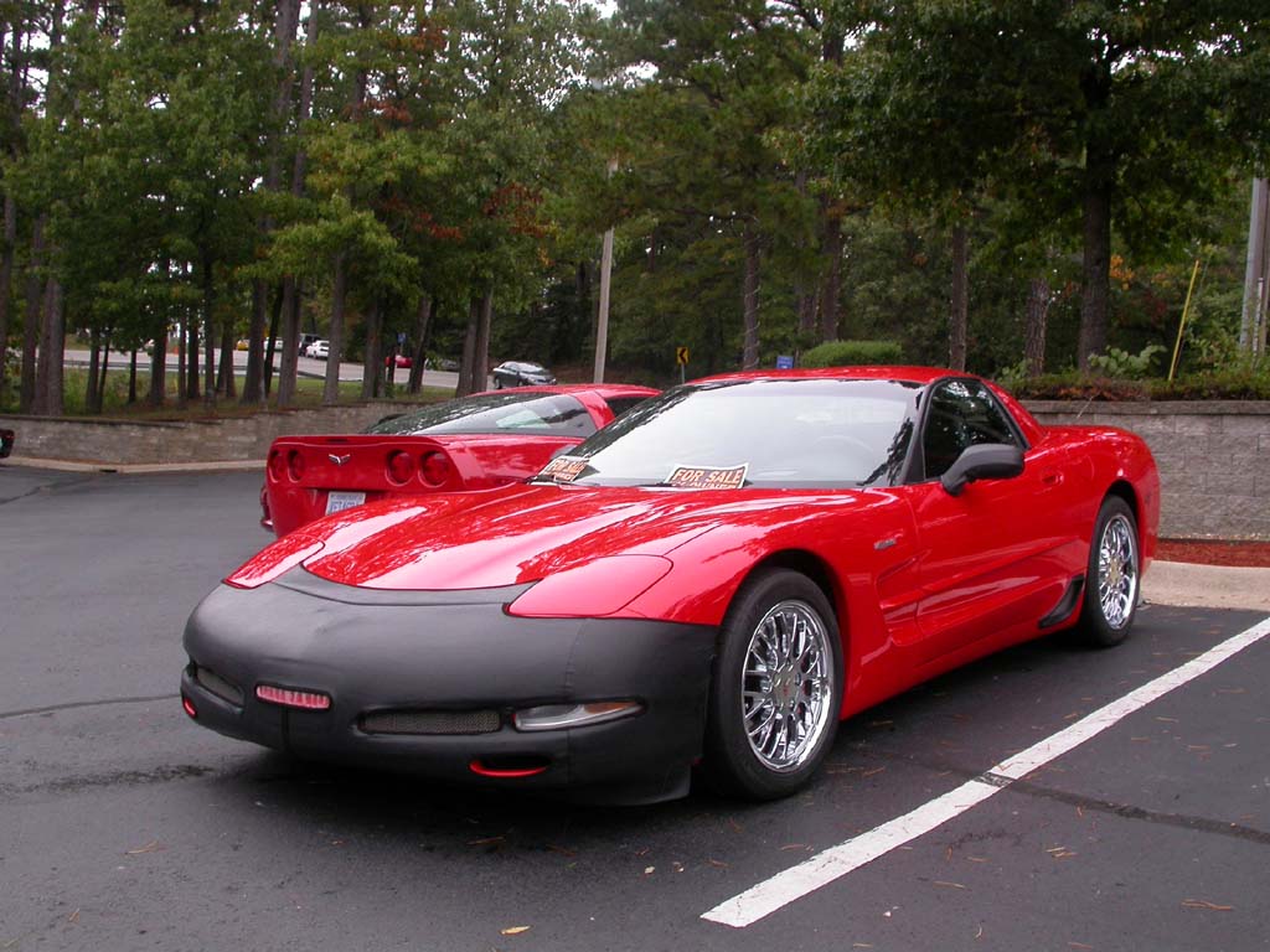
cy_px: 476
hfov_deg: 49.0
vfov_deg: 37.7
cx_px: 635
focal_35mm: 38
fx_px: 1394
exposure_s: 1/110
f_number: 4.7
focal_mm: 7.85
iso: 100
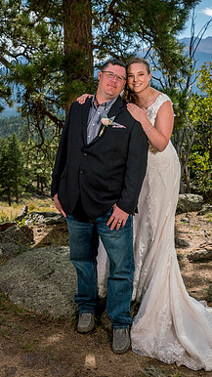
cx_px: 139
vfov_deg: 46.4
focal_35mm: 44
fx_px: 440
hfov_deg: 27.0
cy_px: 199
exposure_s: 1/2000
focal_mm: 24
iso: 250
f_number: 4.5
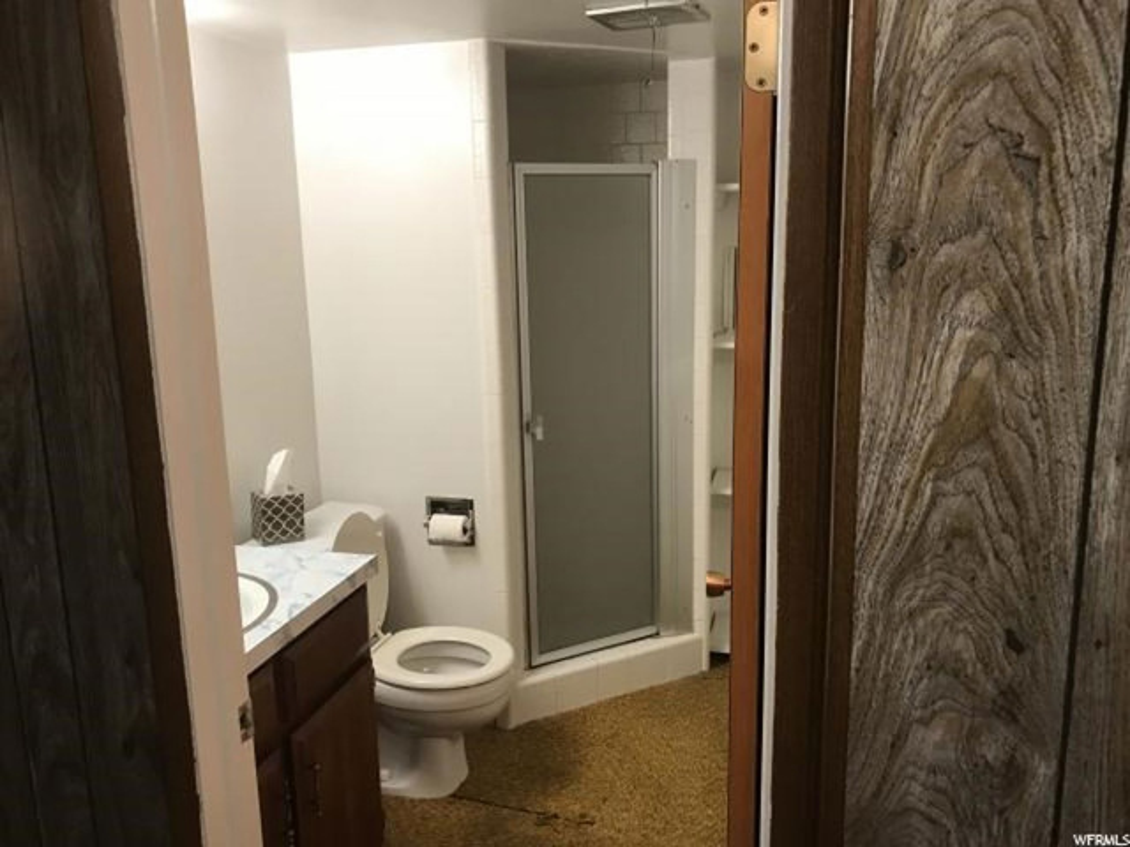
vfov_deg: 49.7
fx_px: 914
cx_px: 565
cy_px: 424
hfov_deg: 63.4
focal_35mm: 28
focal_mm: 3.99
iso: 40
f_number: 1.8
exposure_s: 1/20
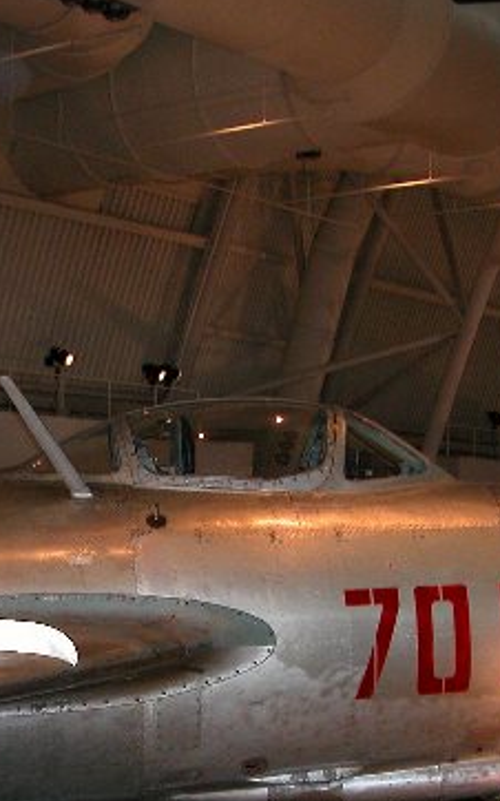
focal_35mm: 82
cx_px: 71
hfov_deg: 15.8
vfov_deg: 24.9
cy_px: 615
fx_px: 1789
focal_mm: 8.9
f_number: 2.8
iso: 200
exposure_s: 1/60
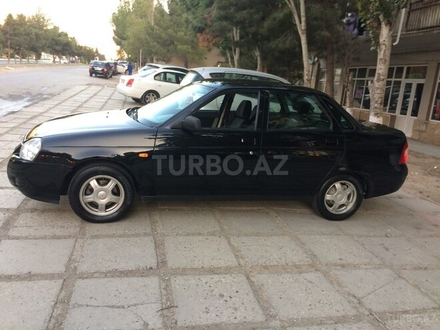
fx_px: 369
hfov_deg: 61.7
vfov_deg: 48.2
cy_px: 165
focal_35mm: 29
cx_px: 220
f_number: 2.2
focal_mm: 4.15
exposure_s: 1/33
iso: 40
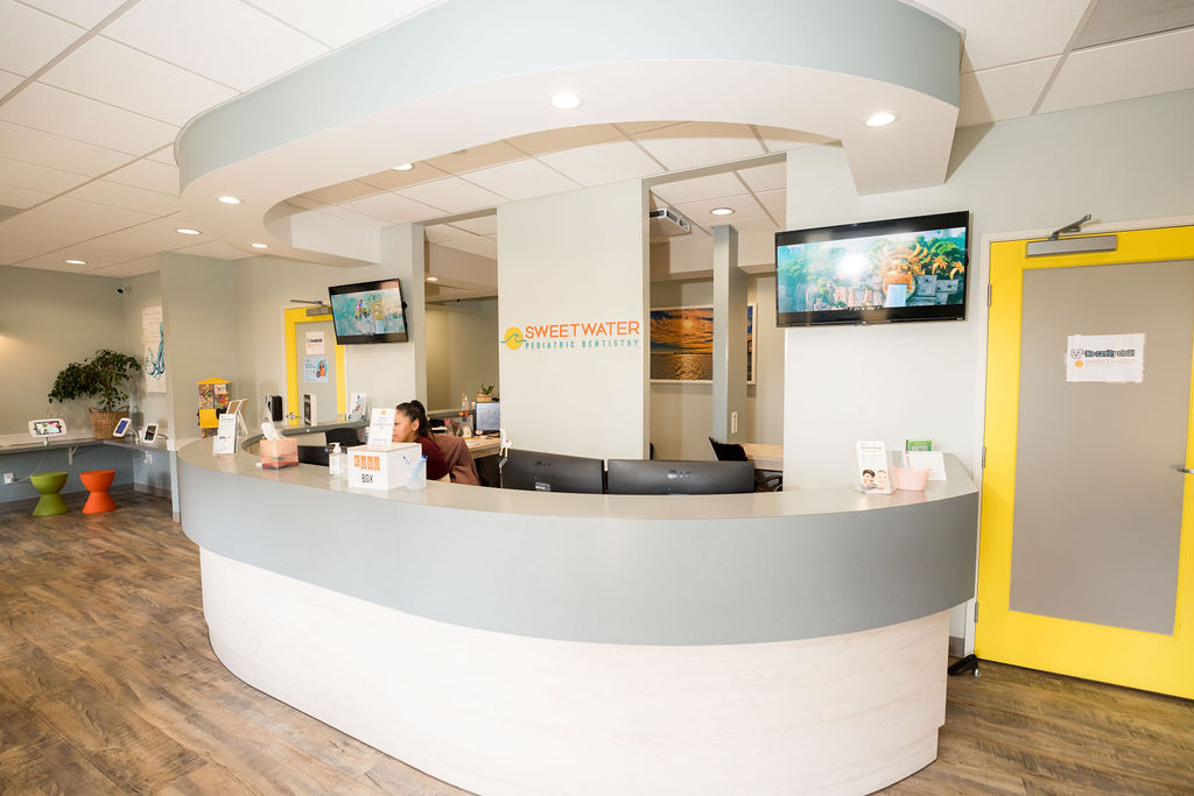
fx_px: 521
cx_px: 606
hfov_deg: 97.8
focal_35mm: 16
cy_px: 399
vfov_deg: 74.8
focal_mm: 14
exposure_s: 1/125
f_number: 4
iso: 640
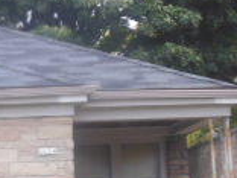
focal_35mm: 176
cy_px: 186
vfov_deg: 8.4
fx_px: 1205
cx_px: -176
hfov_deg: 10.6
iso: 200
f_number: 3.8
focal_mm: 7.7
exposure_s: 1/30
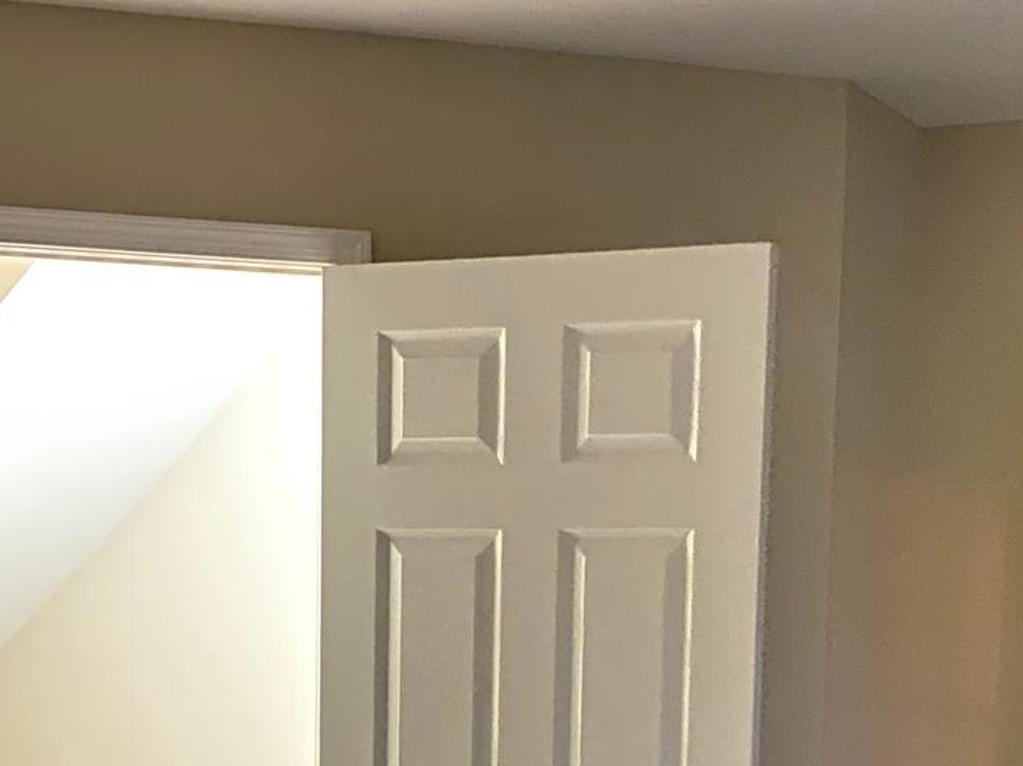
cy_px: 858
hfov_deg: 26.0
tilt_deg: -5.1
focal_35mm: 75
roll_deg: -1.6
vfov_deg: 18.8
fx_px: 2216
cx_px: 520
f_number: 1.8
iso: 1600
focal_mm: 4.25
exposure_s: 1/15
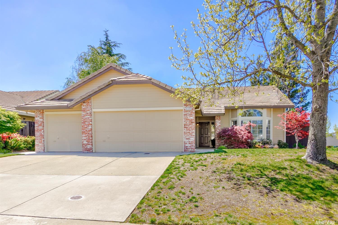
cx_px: 169
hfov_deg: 86.9
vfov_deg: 64.6
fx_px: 178
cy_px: 112
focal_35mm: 19
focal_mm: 13
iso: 100
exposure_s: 1/125
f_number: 8
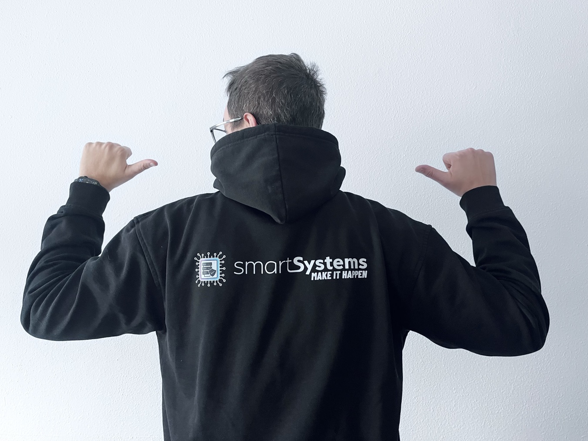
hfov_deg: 65.3
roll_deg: +0.7
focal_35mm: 27
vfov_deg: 51.3
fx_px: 459
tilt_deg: +3.3
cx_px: 291
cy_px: 214
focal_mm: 5.1
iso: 250
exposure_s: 1/60
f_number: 1.6
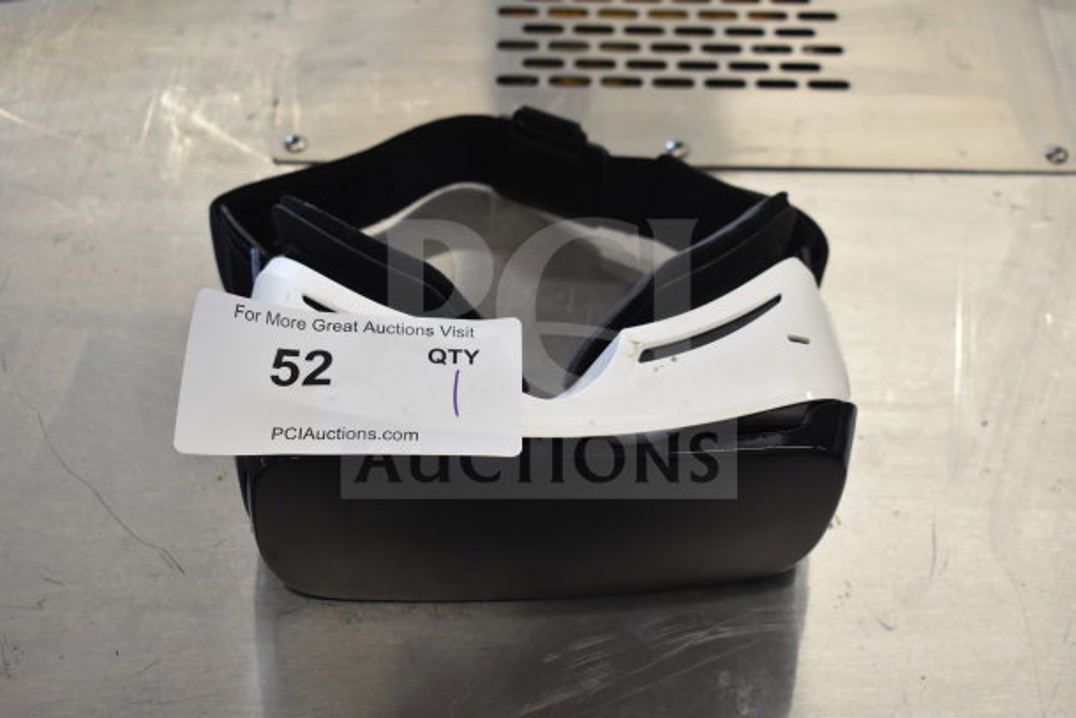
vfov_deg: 25.1
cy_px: 359
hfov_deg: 36.9
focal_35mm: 54
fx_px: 1614
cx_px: 538
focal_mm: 36
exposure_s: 1/60
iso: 800
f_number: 4.8
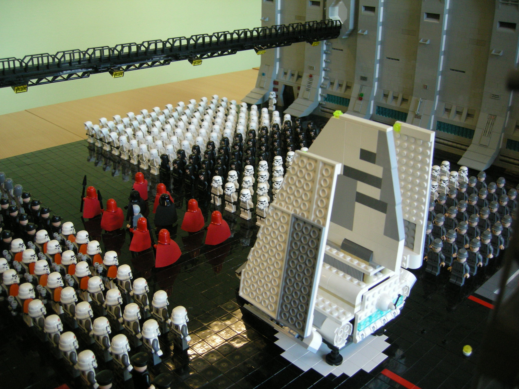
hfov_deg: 51.4
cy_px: 194
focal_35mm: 36
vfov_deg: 39.7
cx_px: 260
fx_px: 540
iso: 234
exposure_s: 1/57.3
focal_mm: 7.5
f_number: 2.7
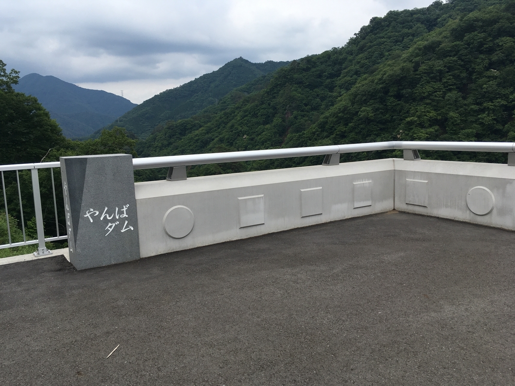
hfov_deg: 61.7
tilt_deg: -7.5
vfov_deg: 48.2
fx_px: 431
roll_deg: +3.3
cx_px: 258
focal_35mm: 29
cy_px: 193
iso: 25
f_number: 2.2
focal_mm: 4.15
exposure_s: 1/950
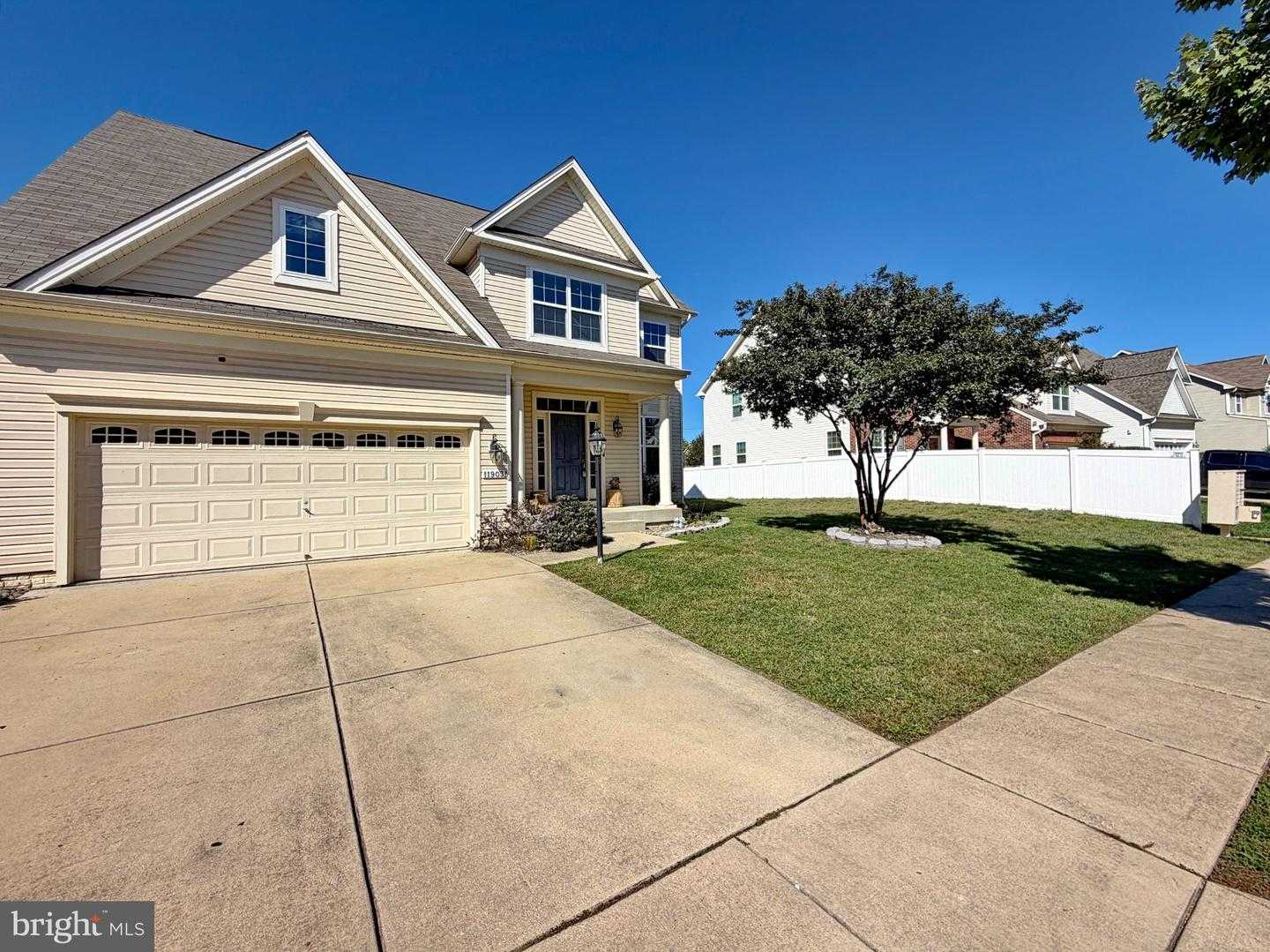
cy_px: 476
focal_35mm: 14
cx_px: 635
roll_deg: +2.4
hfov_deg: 102.1
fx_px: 513
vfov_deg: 85.6
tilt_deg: +1.1
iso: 20
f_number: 2.2
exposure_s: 1/1312
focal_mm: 2.22
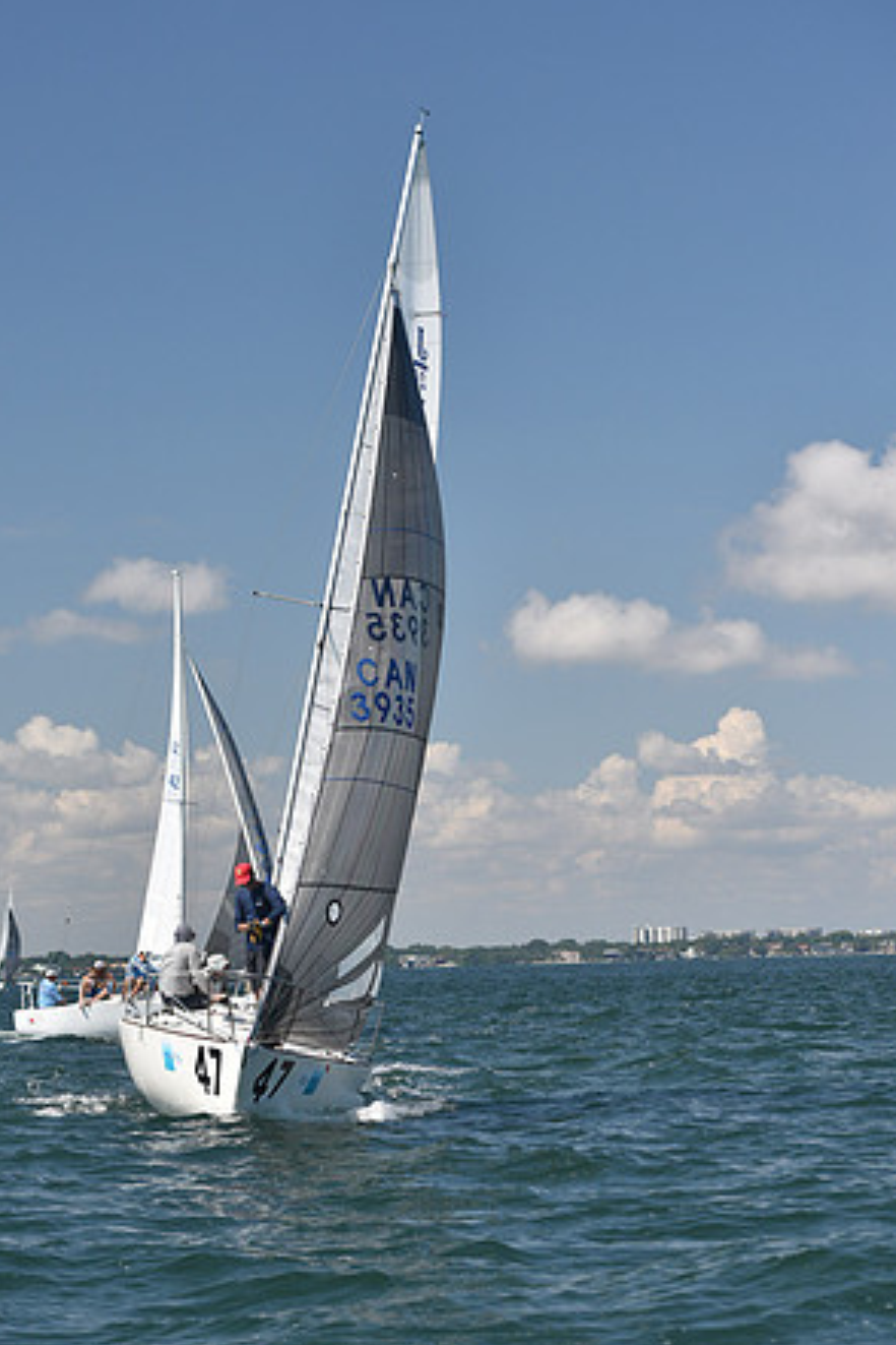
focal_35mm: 92
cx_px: 312
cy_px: 689
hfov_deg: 14.8
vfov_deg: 22.1
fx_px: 3434
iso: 250
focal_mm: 70
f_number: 5
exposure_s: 1/1000
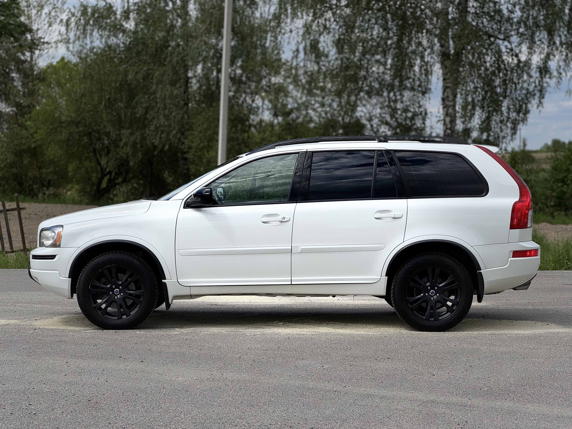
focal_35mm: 77
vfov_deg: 19.1
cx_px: 286
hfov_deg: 25.3
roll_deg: +0.6
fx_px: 1272
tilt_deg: -2.0
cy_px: 214
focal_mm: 9
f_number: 2.8
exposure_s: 1/2538
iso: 25
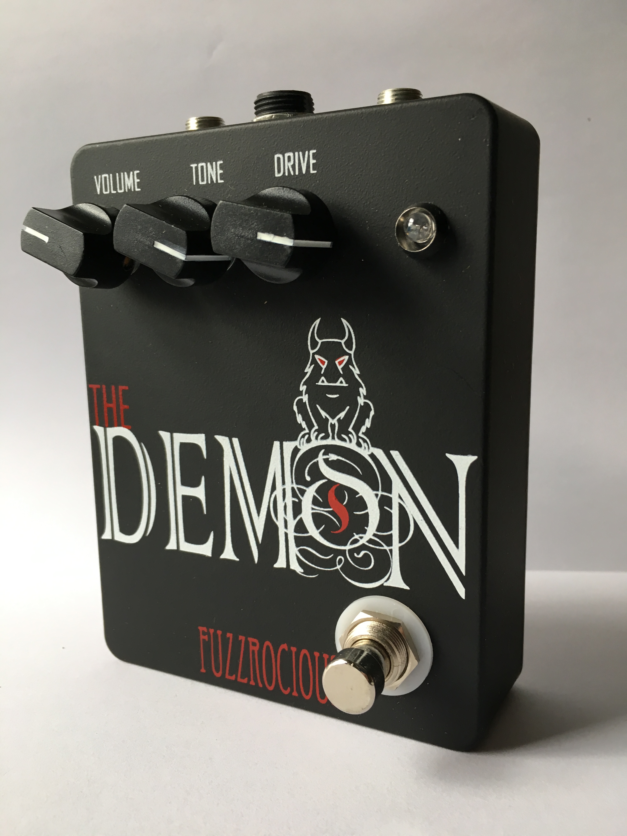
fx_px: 700
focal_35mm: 29
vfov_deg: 61.7
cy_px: 418
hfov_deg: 48.2
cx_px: 314
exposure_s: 1/30
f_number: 2.2
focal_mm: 4.15
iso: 64
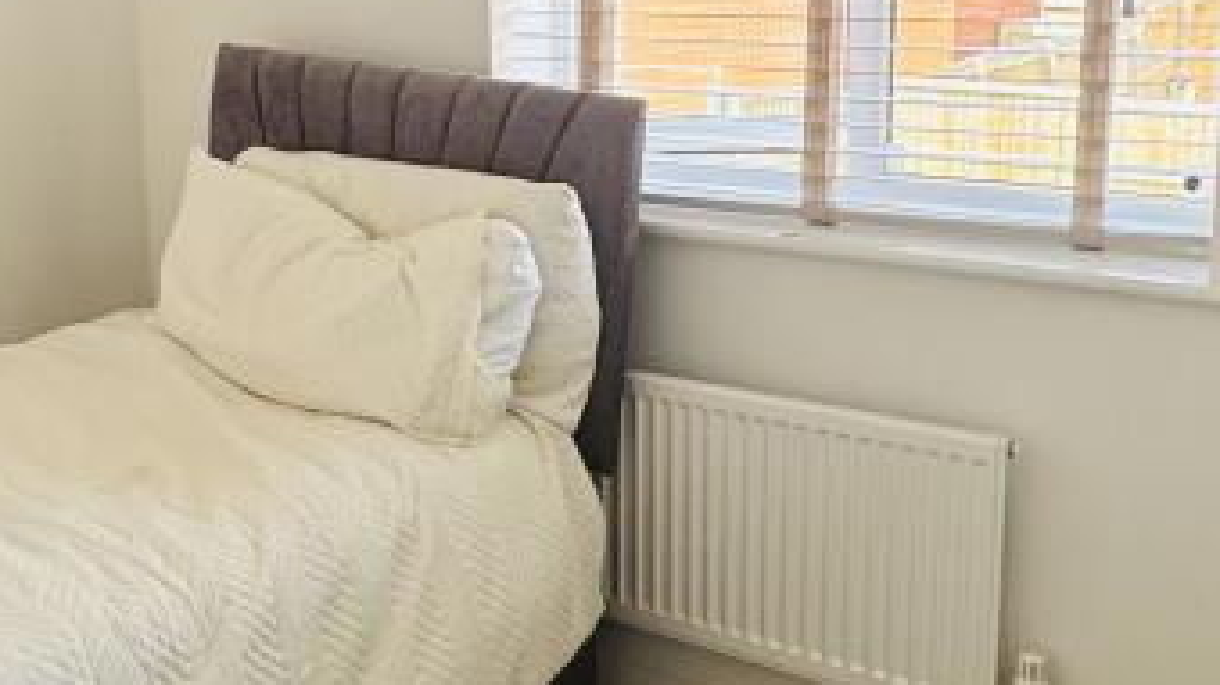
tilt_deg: -10.1
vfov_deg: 25.7
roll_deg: +1.6
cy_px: 179
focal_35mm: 46
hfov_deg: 44.0
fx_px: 1488
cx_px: 420
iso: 40
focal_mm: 2.22
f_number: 2.2
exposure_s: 1/135
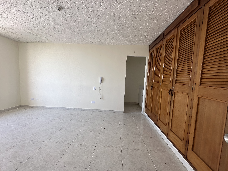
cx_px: 110
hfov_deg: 98.1
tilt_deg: -2.4
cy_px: 88
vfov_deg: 81.7
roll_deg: -2.3
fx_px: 99
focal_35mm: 15
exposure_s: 1/99
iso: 50
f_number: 2.2
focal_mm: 2.22
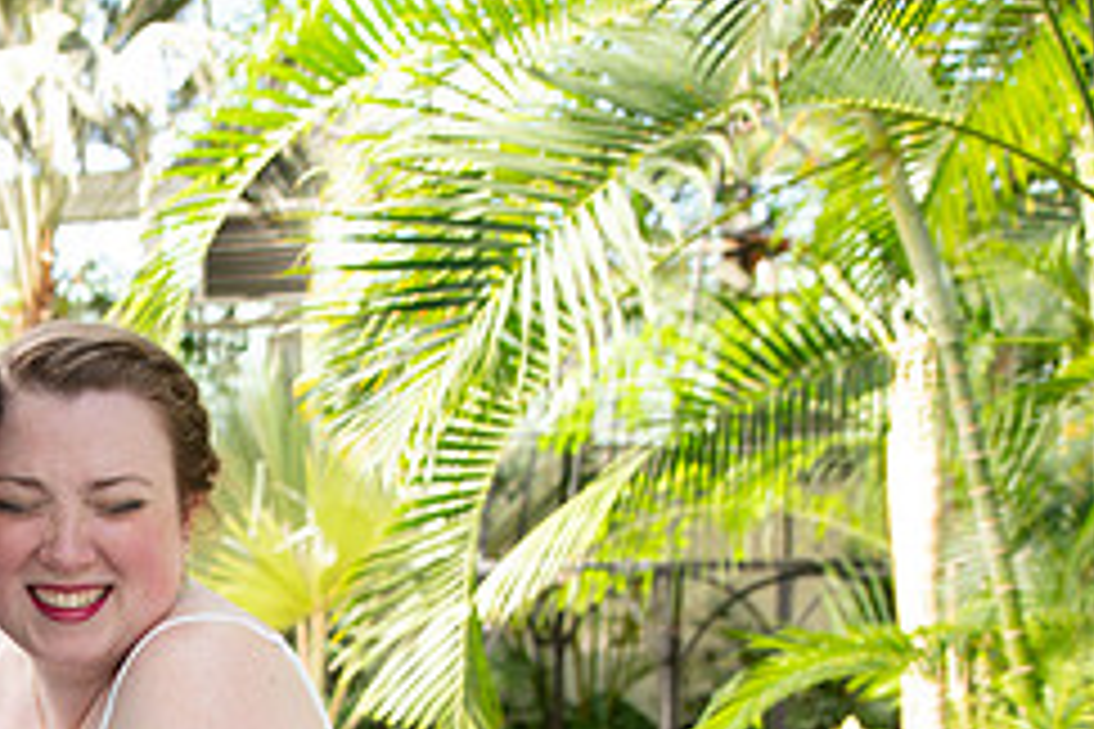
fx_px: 1884
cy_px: 846
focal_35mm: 62
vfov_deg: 20.6
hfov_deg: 30.2
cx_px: 5
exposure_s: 1/125
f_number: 2.8
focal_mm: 26
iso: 200
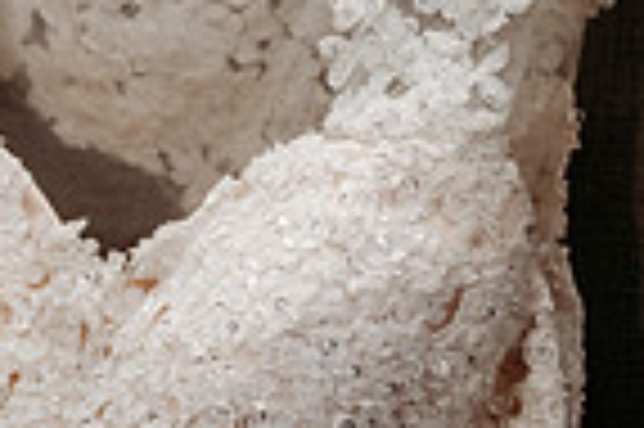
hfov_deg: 8.7
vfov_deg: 5.8
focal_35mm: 235
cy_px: 378
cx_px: 60
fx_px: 4199
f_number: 2.8
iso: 800
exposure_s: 1/200
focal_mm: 55
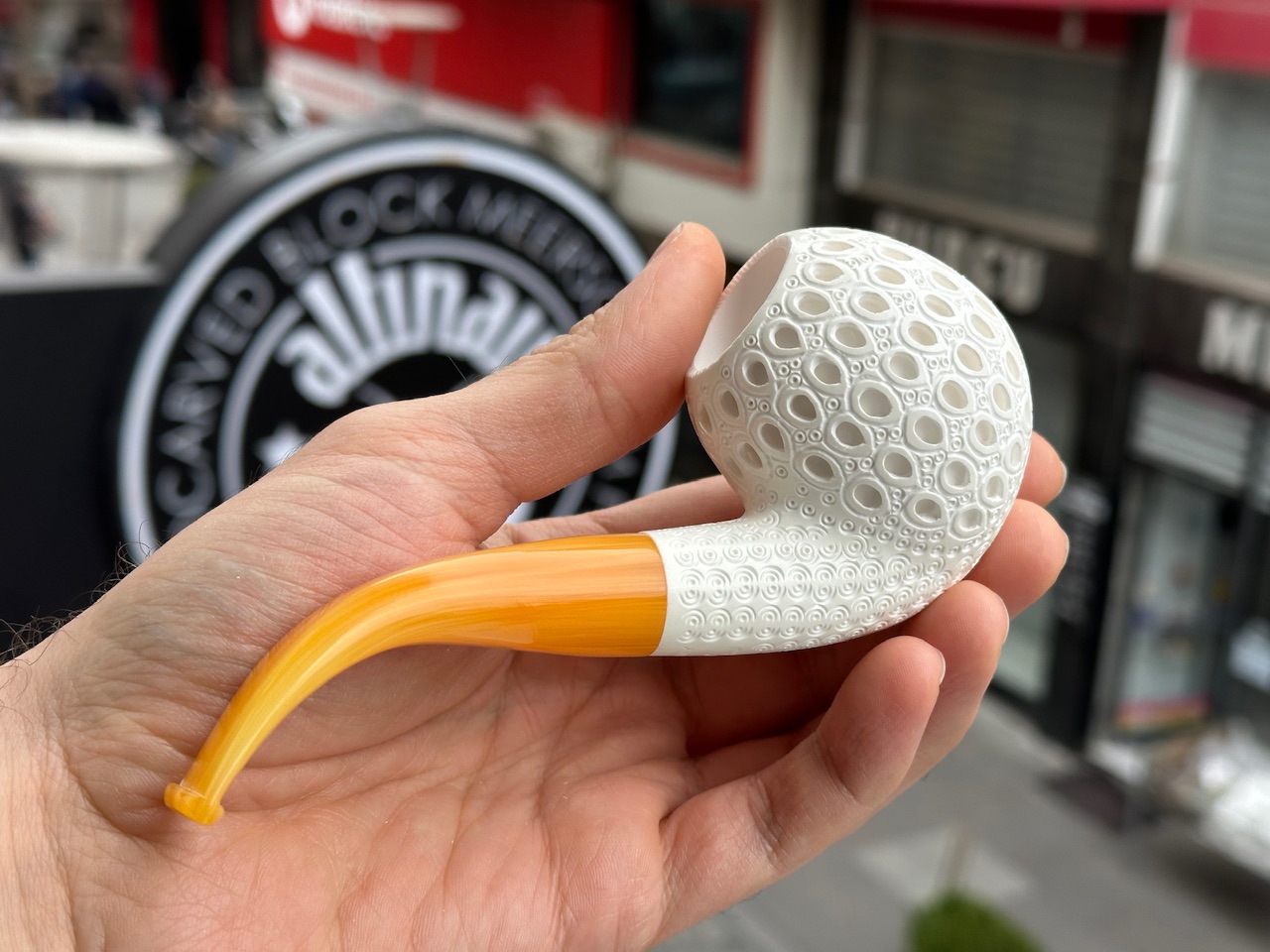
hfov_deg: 39.7
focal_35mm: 48
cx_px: 635
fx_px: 1761
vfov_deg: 30.3
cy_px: 476
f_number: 1.78
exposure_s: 1/980
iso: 64
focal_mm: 6.86
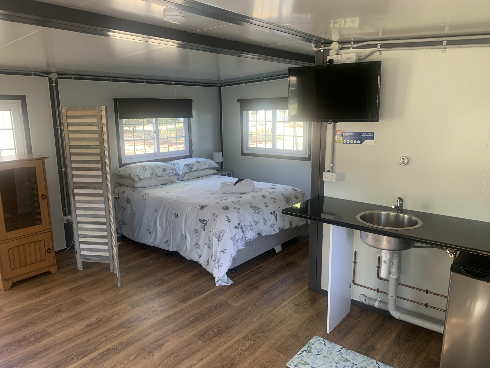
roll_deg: -0.9
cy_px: 184
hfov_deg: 67.3
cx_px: 245
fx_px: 368
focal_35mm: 26
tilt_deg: -11.3
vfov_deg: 53.1
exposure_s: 1/60
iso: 100
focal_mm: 4.25
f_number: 1.8
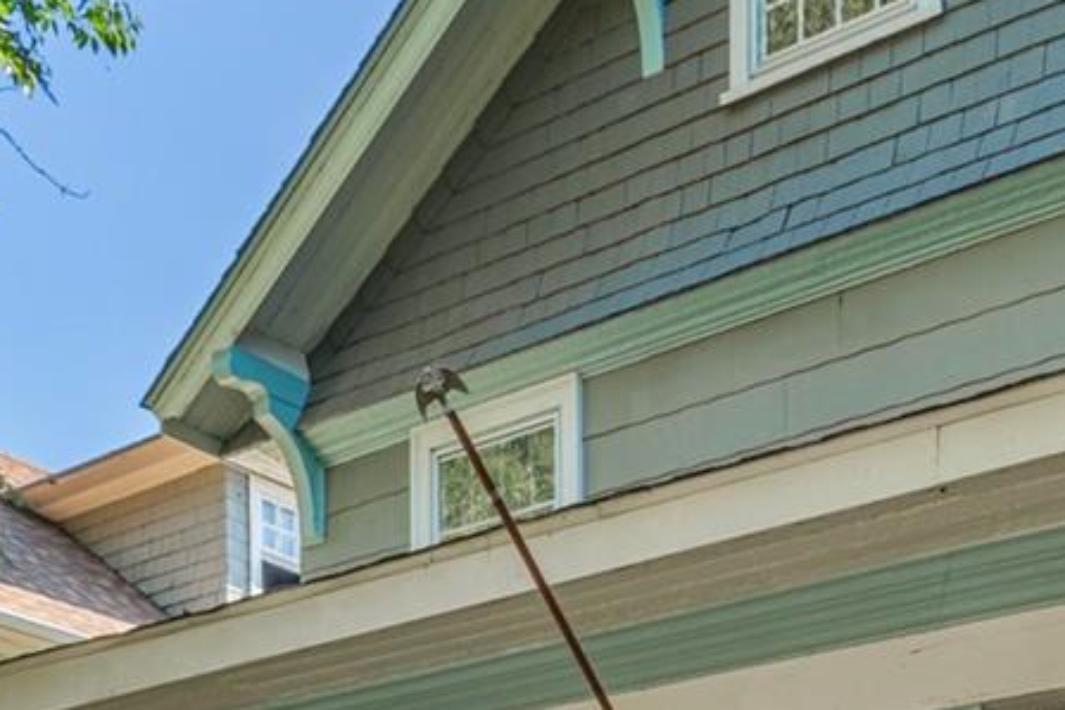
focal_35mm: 64
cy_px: 1291
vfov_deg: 17.2
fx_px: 1894
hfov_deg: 30.5
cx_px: 887
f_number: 8
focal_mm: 14
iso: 320
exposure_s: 1/250
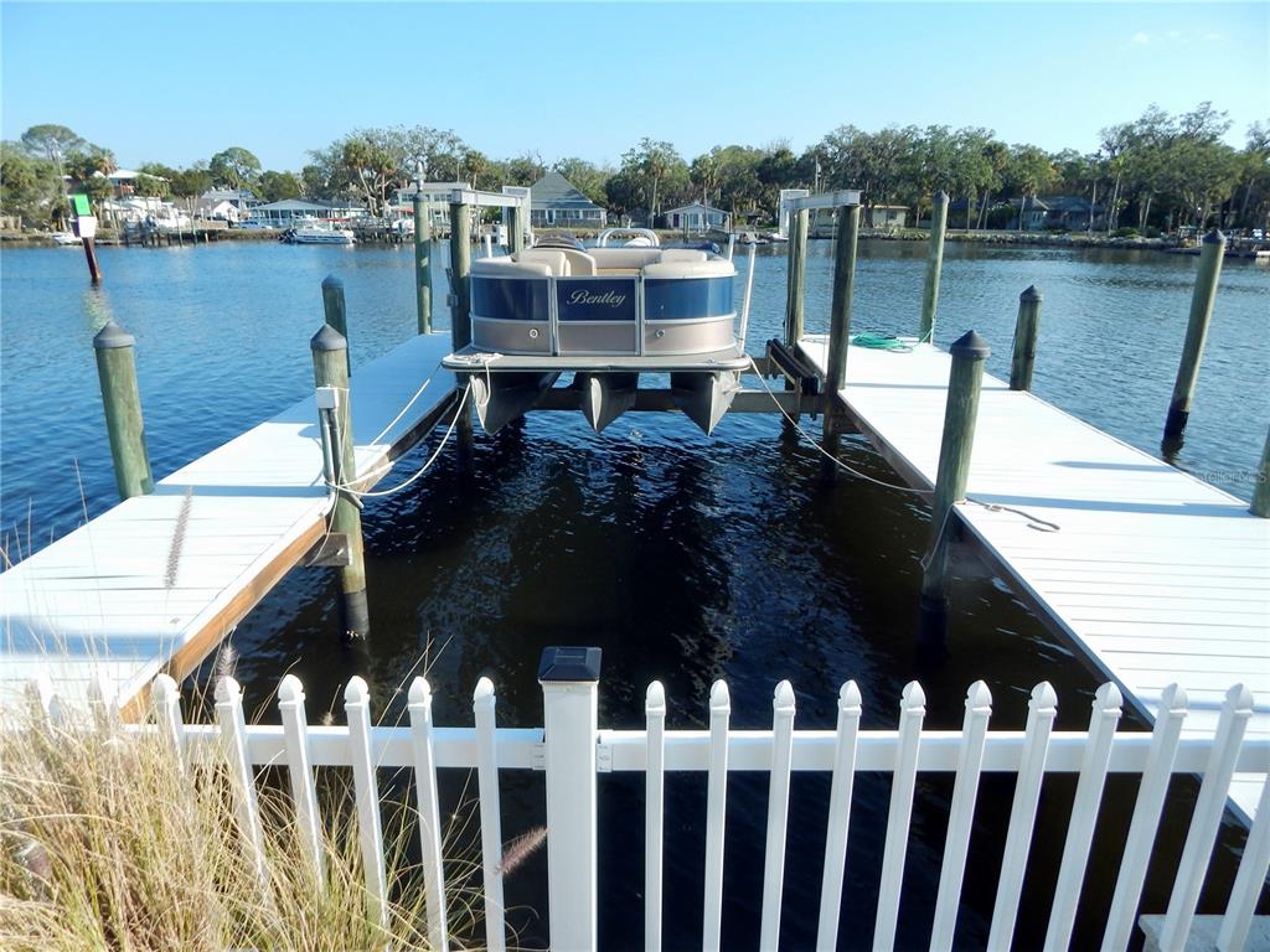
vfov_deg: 61.1
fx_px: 807
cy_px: 476
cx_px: 635
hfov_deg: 76.4
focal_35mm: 22
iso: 125
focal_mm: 4
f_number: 3
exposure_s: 1/1500
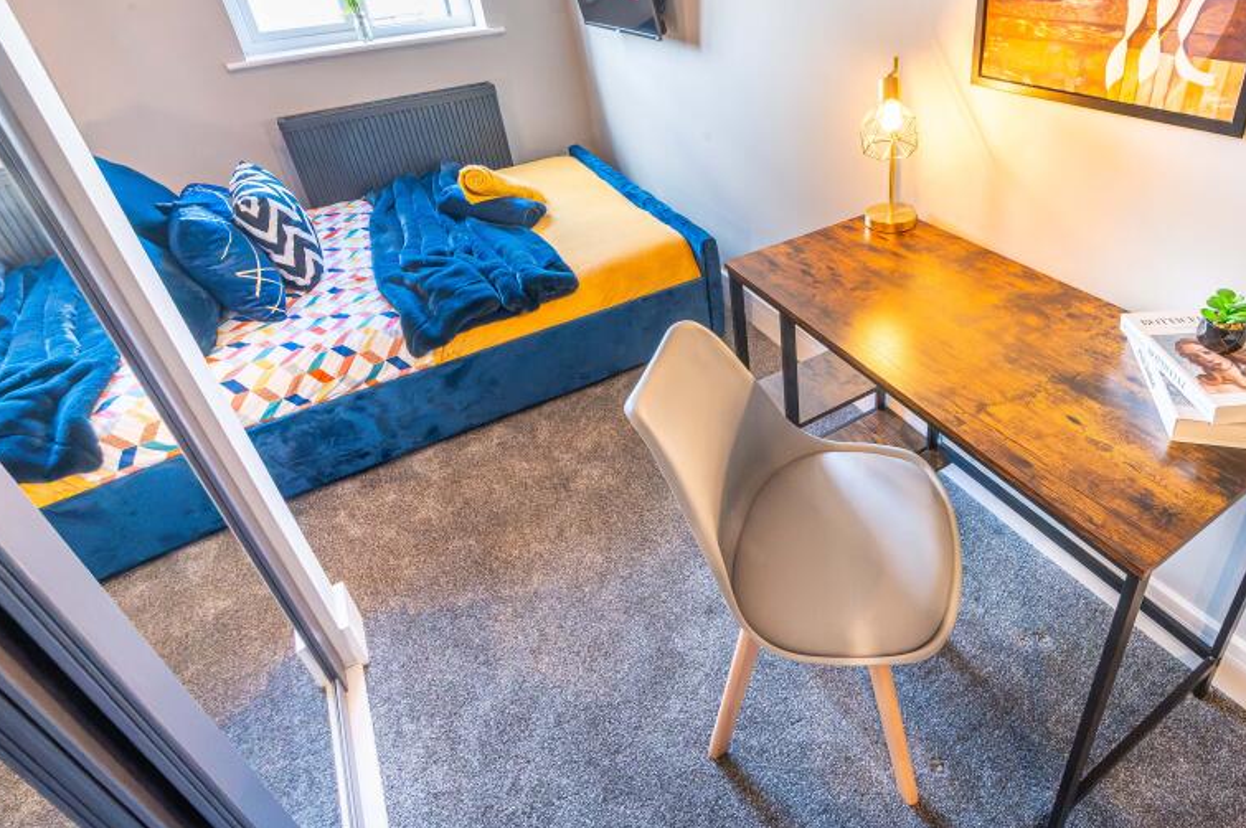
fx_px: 657
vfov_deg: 63.0
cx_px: 744
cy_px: 285
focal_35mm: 19
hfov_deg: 85.9
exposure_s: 1/30
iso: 3200
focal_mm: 14
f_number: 11
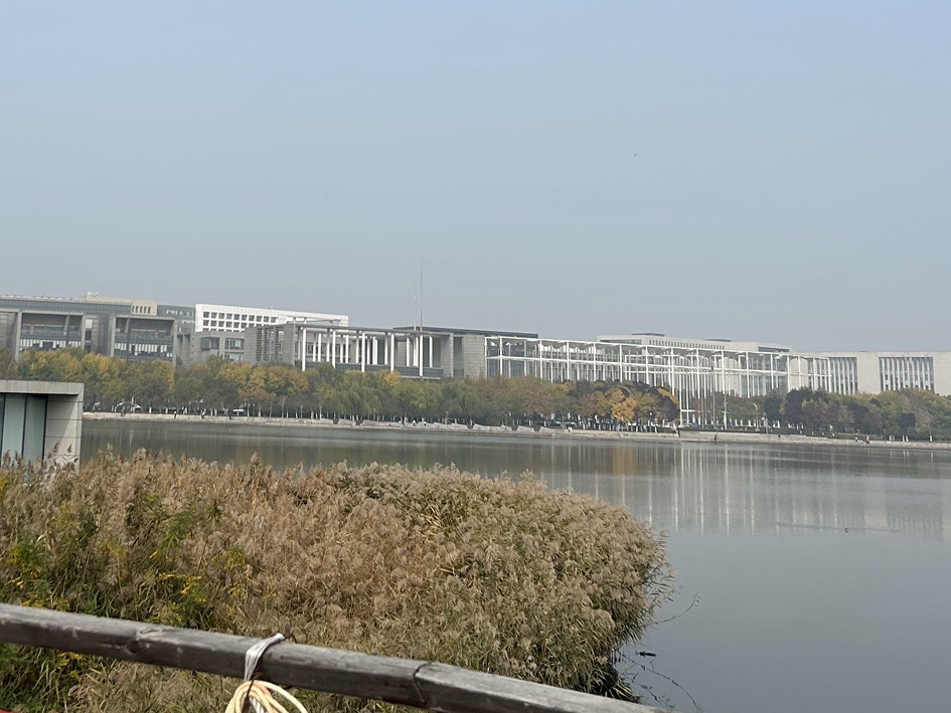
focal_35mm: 55
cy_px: 77
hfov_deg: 34.3
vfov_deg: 25.8
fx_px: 1511
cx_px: 258
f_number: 1.5
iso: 50
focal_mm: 5.7
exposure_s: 1/5882
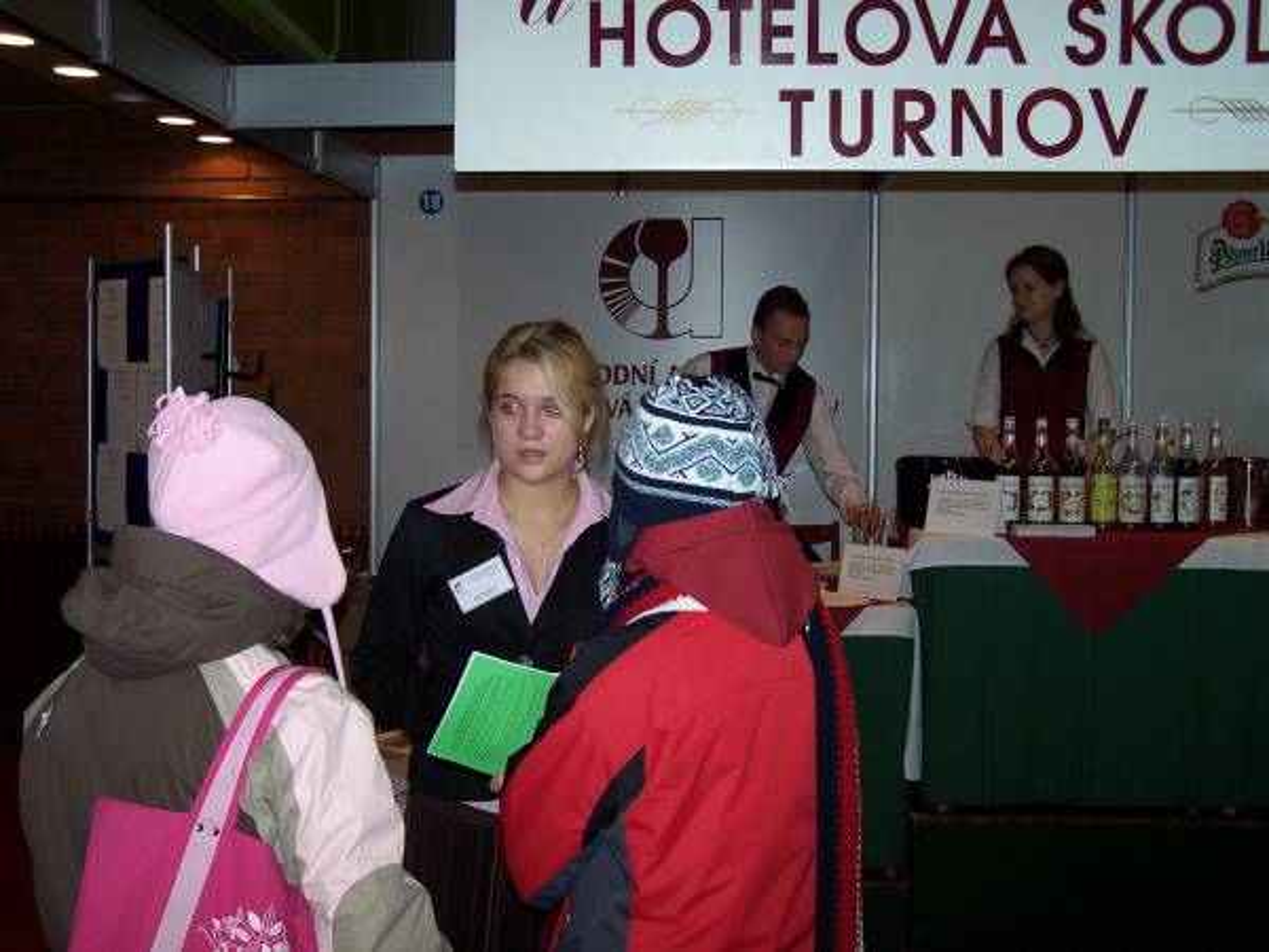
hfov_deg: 43.9
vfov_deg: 33.6
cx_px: 634
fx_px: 1576
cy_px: 476
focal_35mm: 43
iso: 80
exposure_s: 1/60
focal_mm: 7.1
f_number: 2.9
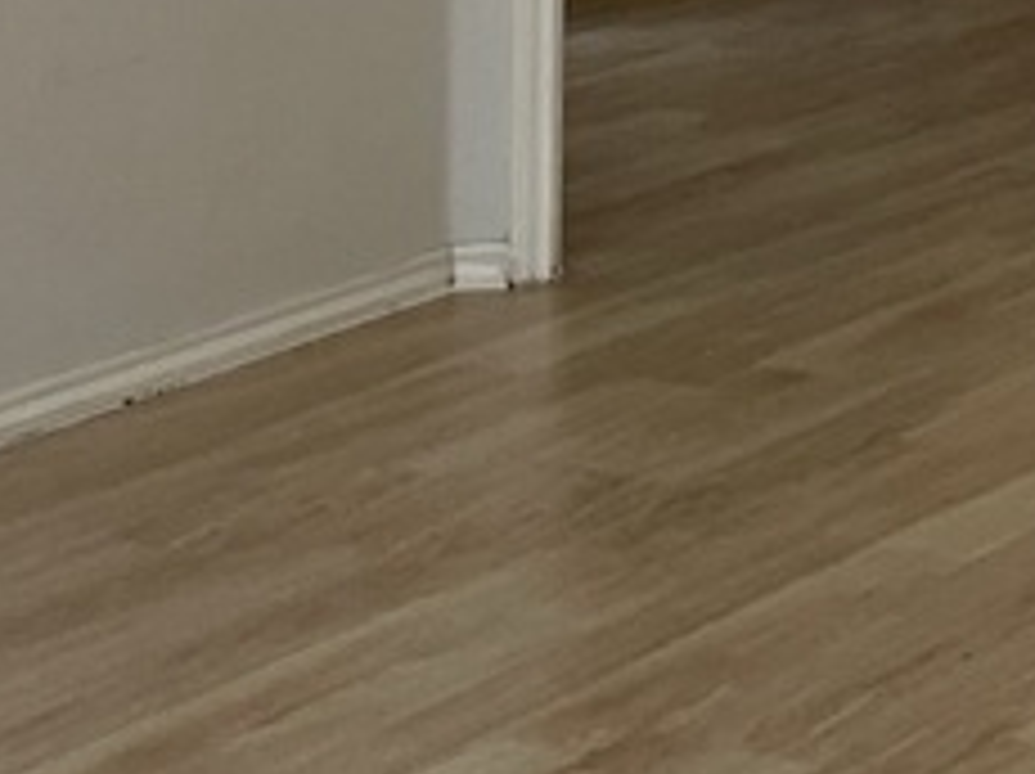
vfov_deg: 8.8
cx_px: 1318
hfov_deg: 11.8
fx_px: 4869
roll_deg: -1.5
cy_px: -562
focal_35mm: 163
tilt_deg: -2.2
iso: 100
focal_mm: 5.1
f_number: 1.6
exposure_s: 1/120
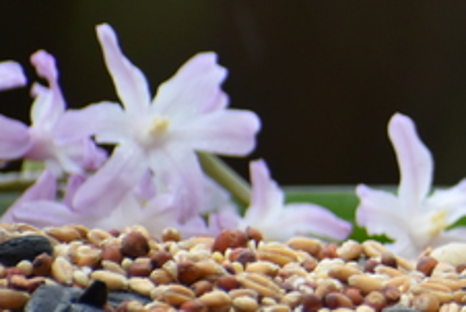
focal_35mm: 1194
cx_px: 612
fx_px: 15465
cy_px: 70
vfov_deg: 1.2
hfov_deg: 1.7
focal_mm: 300
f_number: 6.3
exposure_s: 1/320
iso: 800
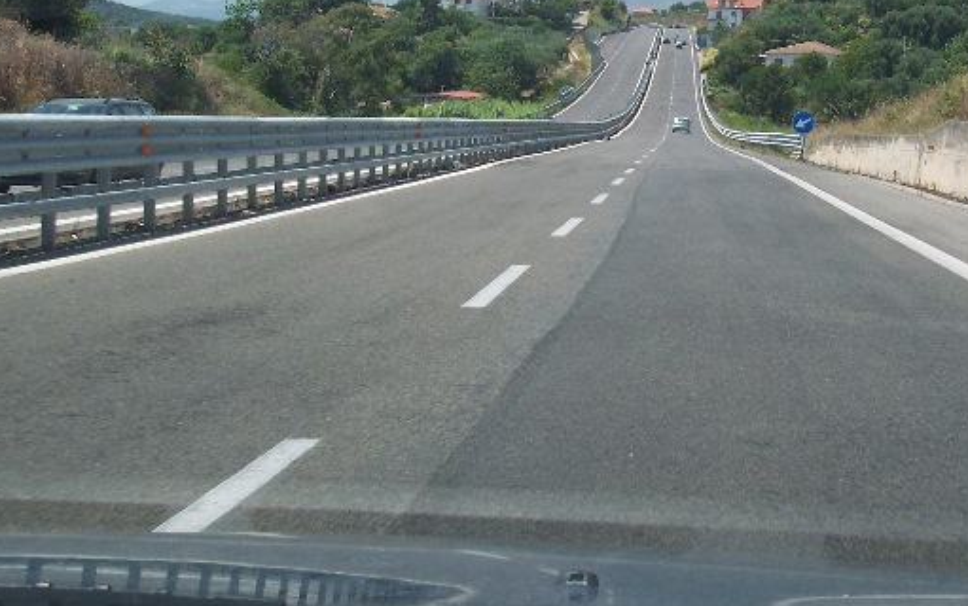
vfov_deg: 20.5
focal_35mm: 63
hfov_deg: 32.2
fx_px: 1663
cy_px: 133
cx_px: 657
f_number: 4.8
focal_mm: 8
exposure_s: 1/700
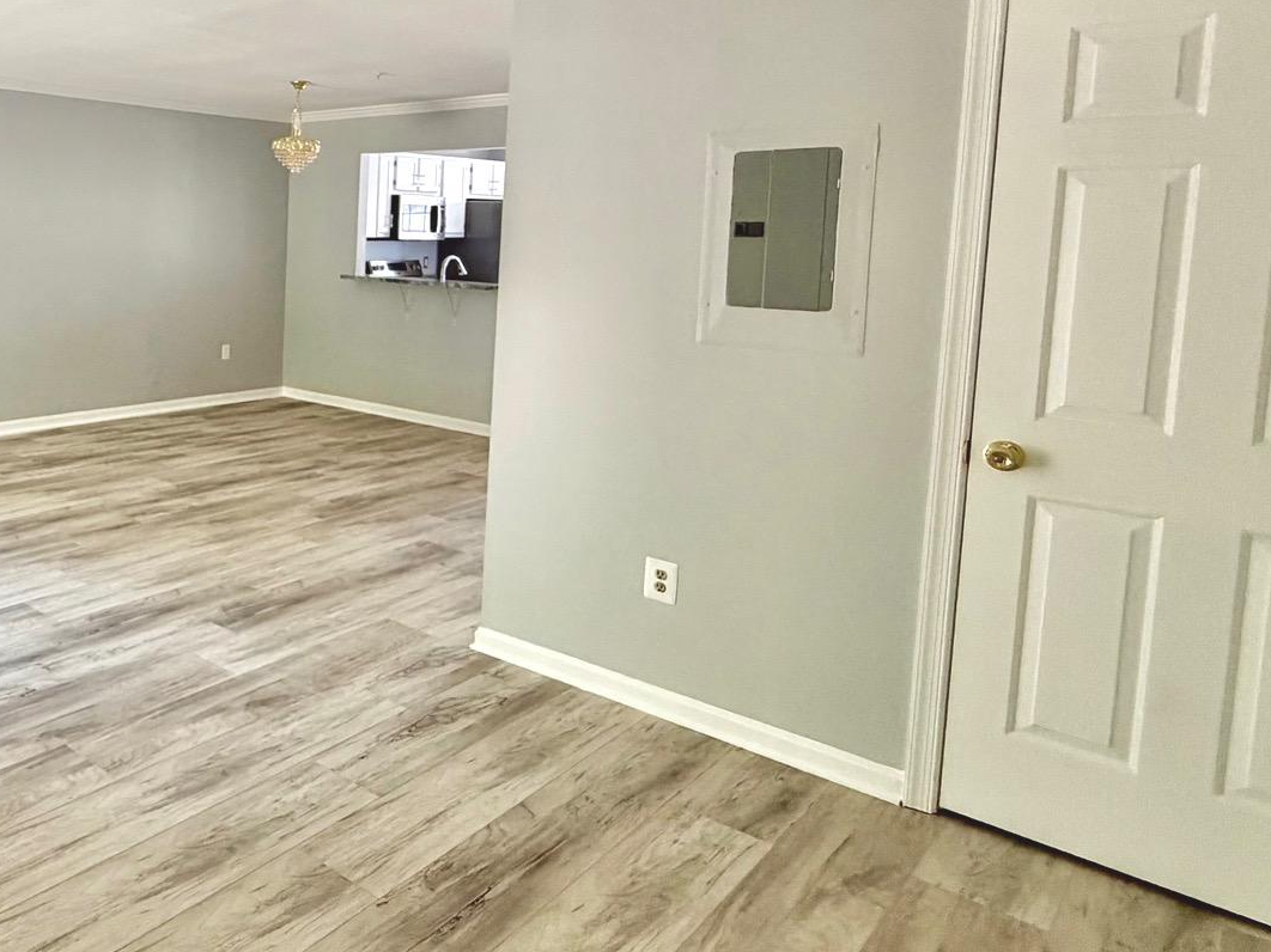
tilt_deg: -4.7
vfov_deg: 50.2
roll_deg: -0.6
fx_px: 991
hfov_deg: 54.9
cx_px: 83
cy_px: 301
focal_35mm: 27
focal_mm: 2.22
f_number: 2.2
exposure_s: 1/121
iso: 250
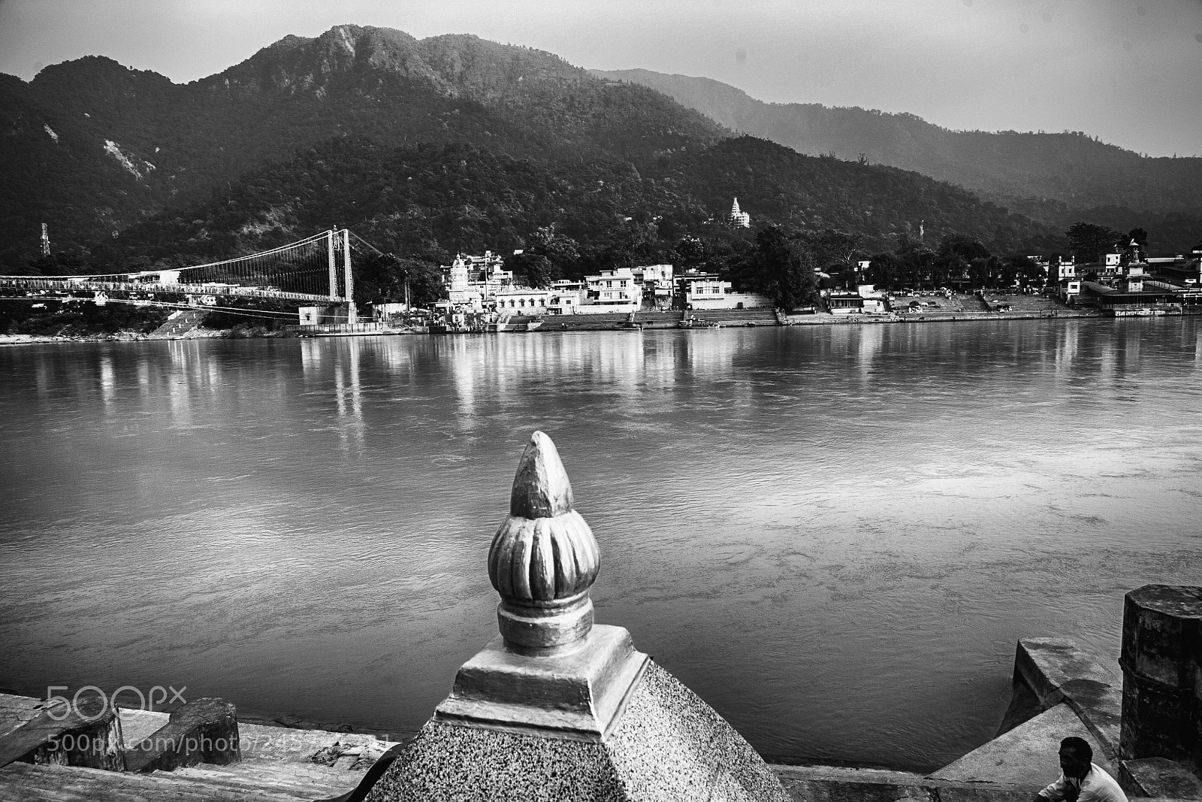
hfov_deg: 73.7
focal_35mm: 24
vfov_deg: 53.1
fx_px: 801
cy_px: 401
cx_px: 601
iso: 400
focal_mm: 24
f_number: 8
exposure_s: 1/320
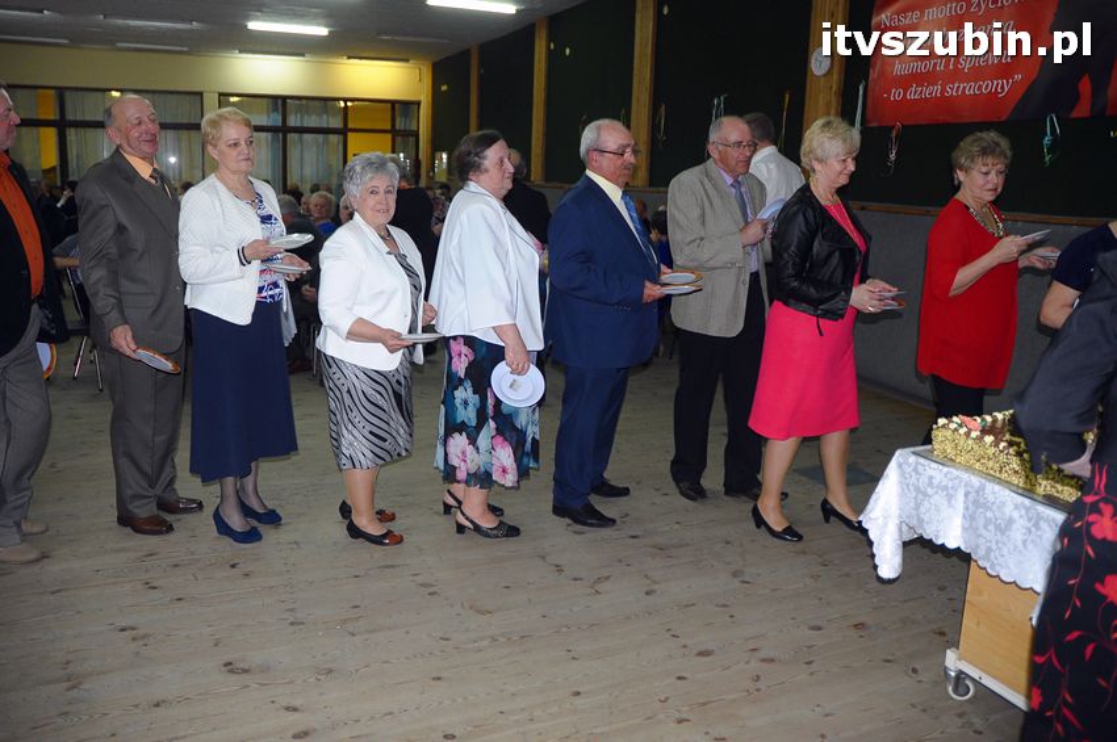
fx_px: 837
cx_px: 558
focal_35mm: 27
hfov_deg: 67.4
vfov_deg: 47.8
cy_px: 371
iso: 640
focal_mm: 18
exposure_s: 1/60
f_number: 4
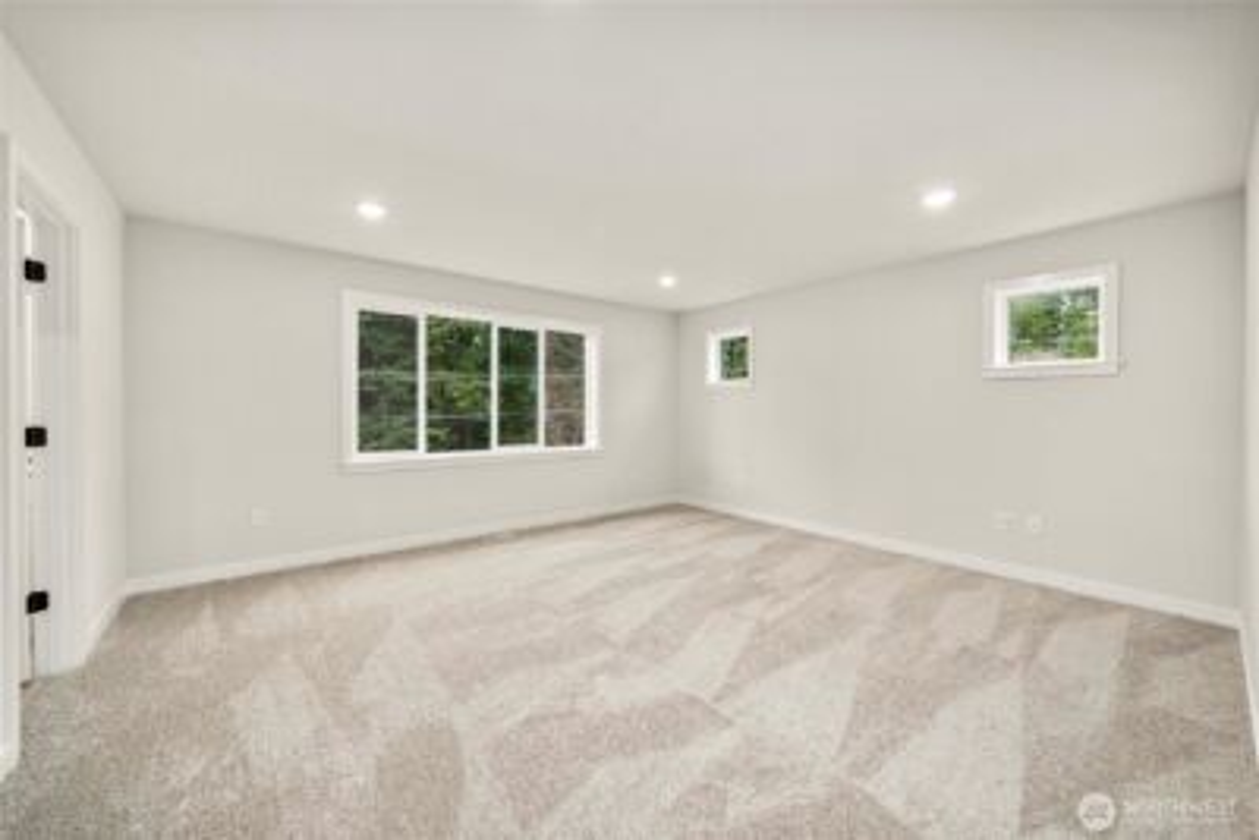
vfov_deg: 85.5
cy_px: 420
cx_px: 630
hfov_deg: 108.3
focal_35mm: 13
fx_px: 455
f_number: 6.3
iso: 125
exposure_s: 1/60
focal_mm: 13
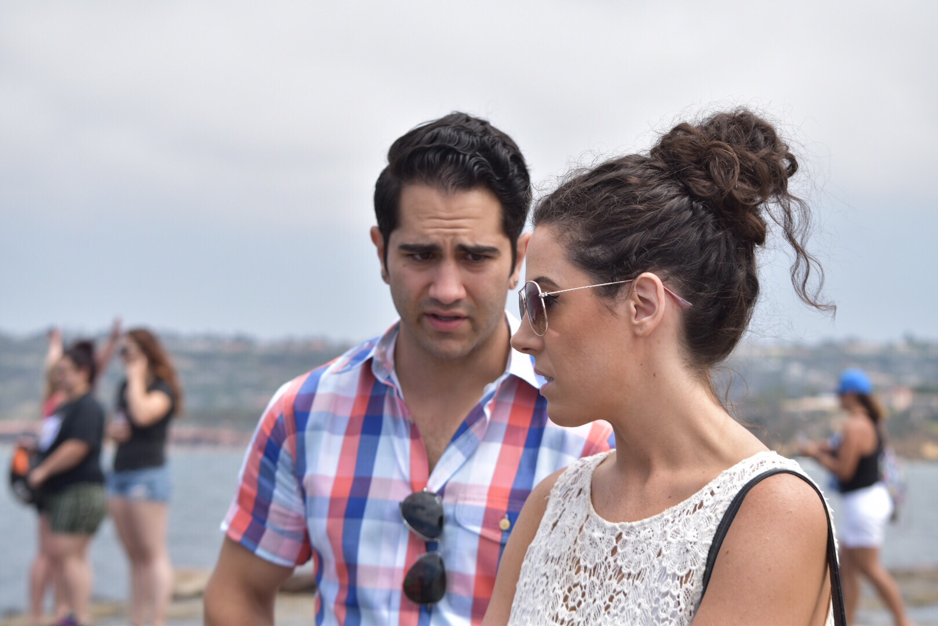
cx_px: 469
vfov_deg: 15.7
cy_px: 313
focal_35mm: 87
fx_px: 2267
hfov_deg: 23.4
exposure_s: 1/800
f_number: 7.1
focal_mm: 58
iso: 200
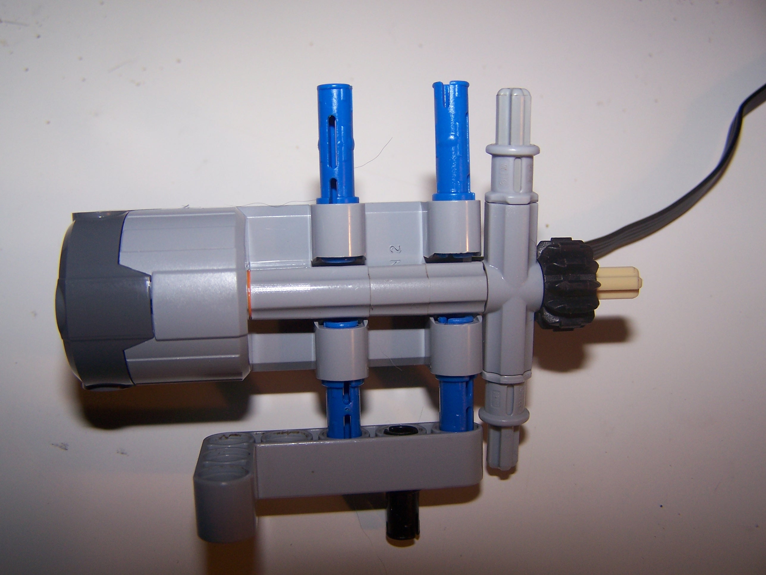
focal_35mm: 38
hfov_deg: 49.0
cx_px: 383
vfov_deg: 37.7
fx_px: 841
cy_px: 288
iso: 80
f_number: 2.8
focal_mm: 6.3
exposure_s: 1/60
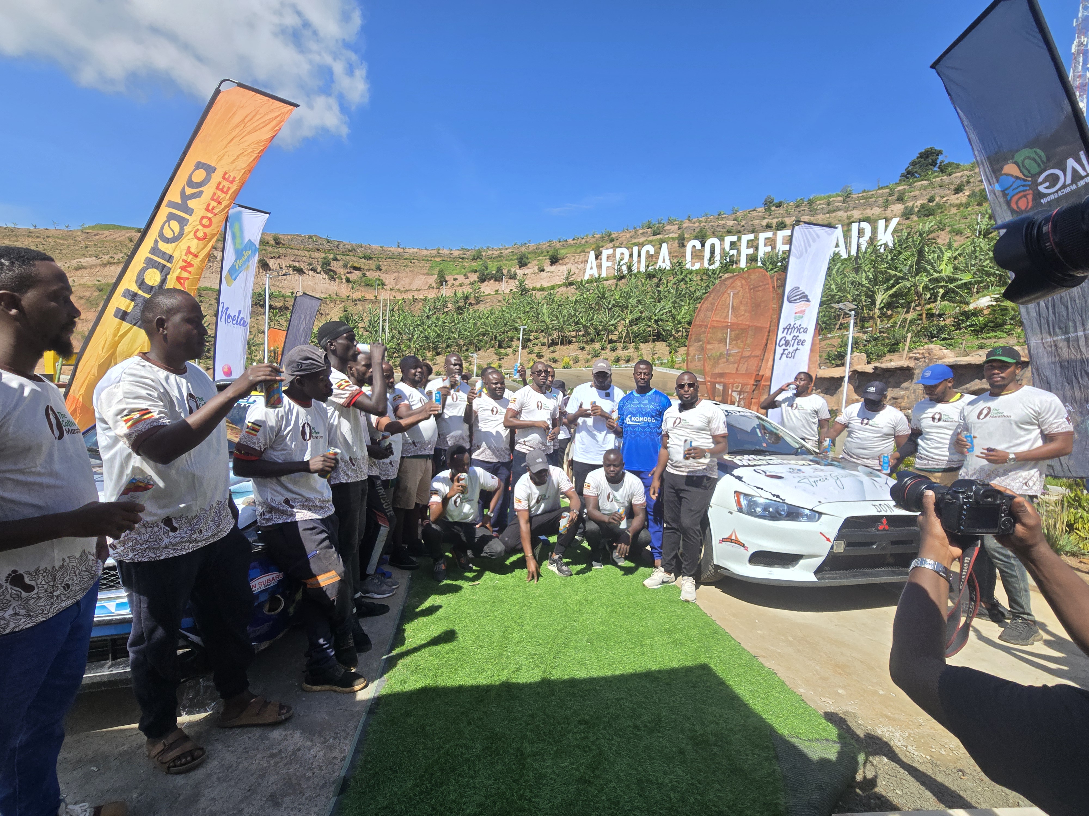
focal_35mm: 13
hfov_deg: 106.2
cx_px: 544
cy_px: 408
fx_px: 409
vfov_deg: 89.9
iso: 50
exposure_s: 1/1222
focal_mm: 2.2
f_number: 2.2
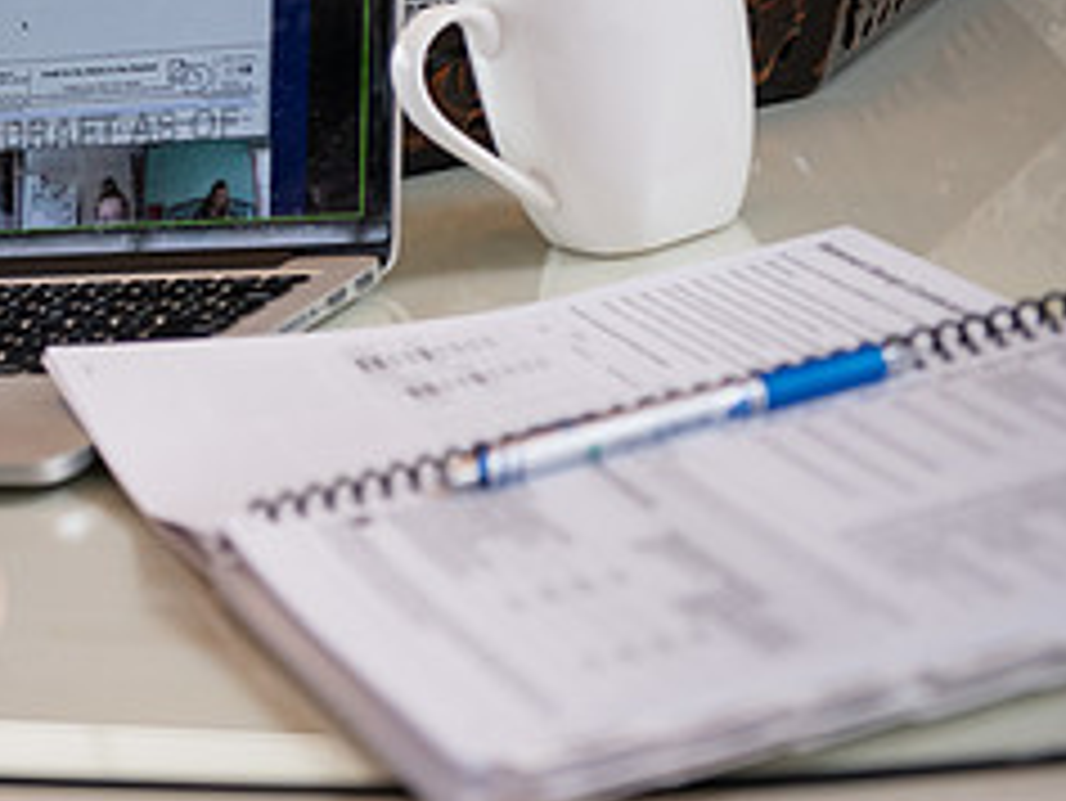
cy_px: 20
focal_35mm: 146
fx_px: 4498
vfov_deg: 10.1
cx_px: -139
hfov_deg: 13.2
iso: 320
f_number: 3.5
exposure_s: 1/200
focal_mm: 62
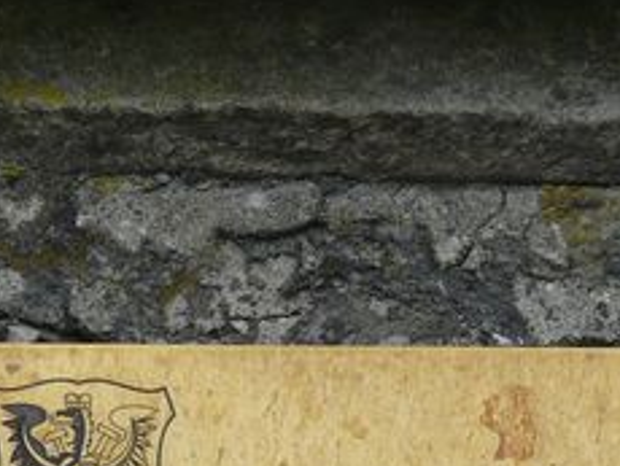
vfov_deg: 3.4
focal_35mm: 438
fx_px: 7853
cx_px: 154
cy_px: 533
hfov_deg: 4.5
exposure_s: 1/250
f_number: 4.5
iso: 100
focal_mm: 20.6
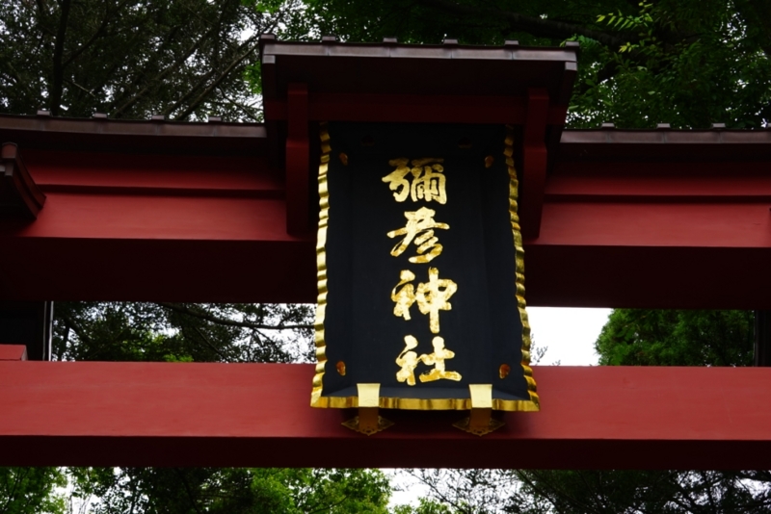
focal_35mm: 58
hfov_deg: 34.5
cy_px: 257
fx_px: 1243
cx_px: 386
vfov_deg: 23.4
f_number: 8
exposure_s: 1/100
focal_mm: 39
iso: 100
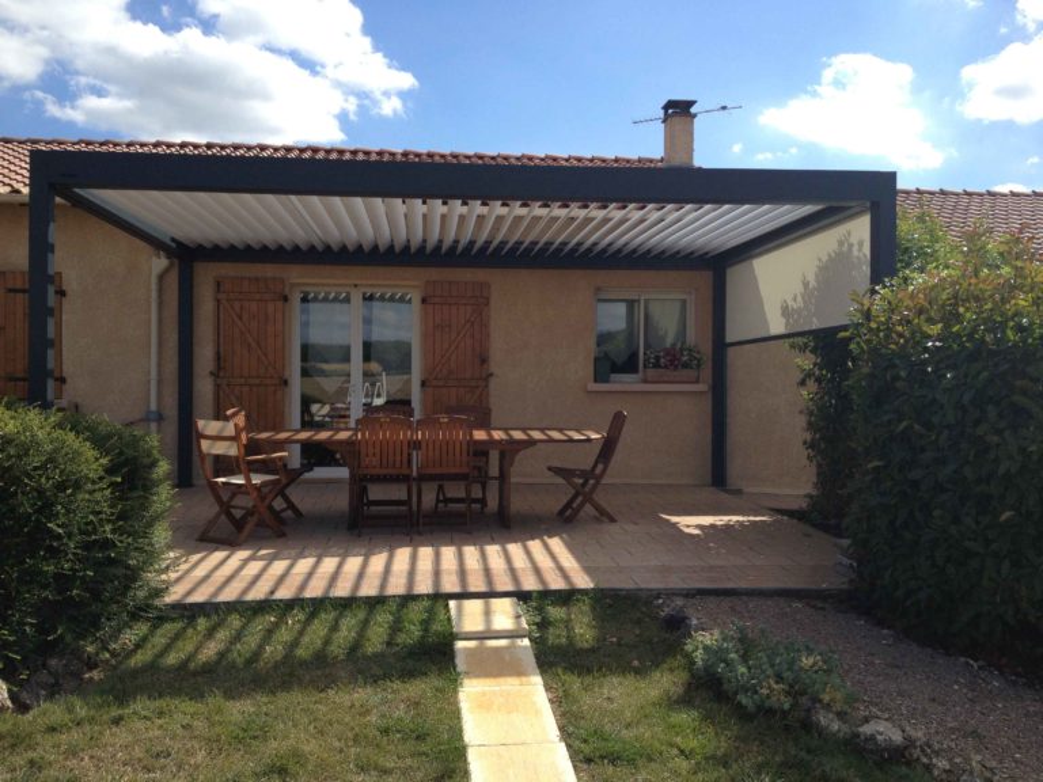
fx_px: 1055
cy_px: 391
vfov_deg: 40.7
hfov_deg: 52.6
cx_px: 522
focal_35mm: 35
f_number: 2.4
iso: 50
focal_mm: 4.28
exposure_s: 1/1534
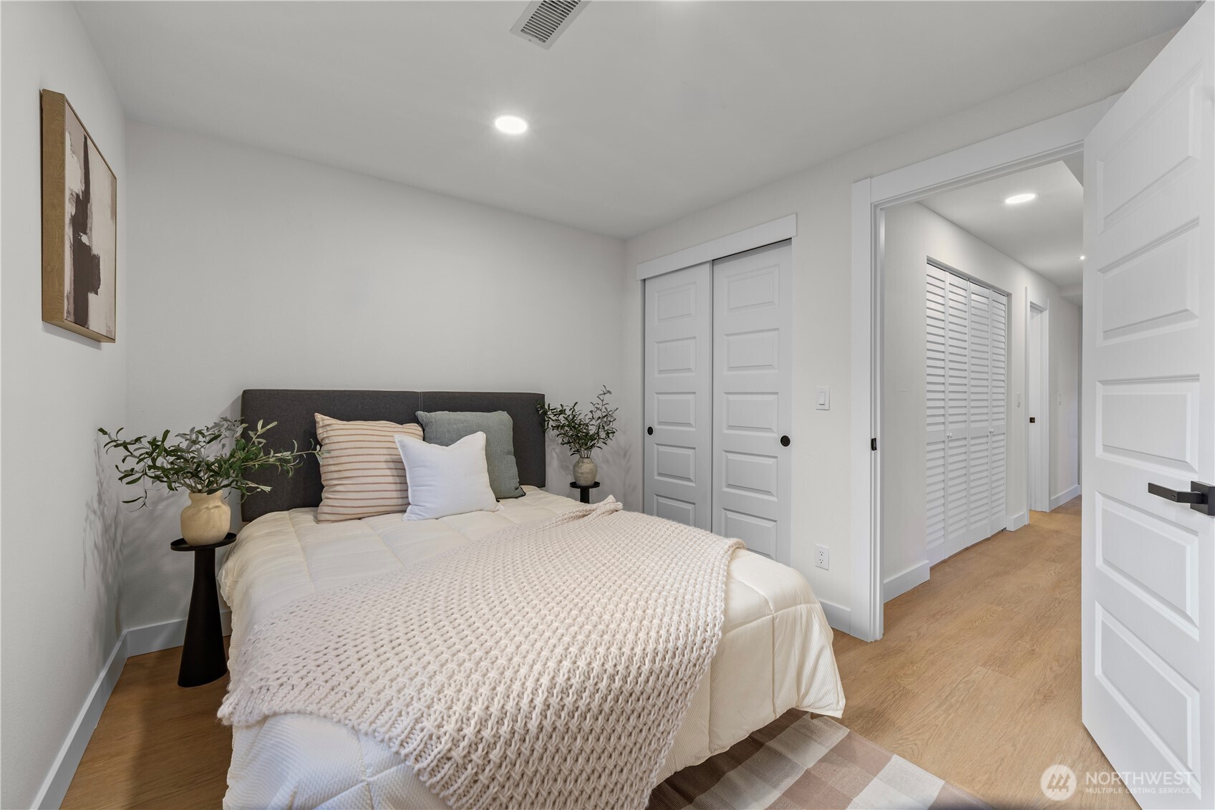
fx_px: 456
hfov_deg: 106.3
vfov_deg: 83.3
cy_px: 405
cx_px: 608
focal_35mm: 14
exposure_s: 1/1.67
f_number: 10
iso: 100
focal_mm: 9
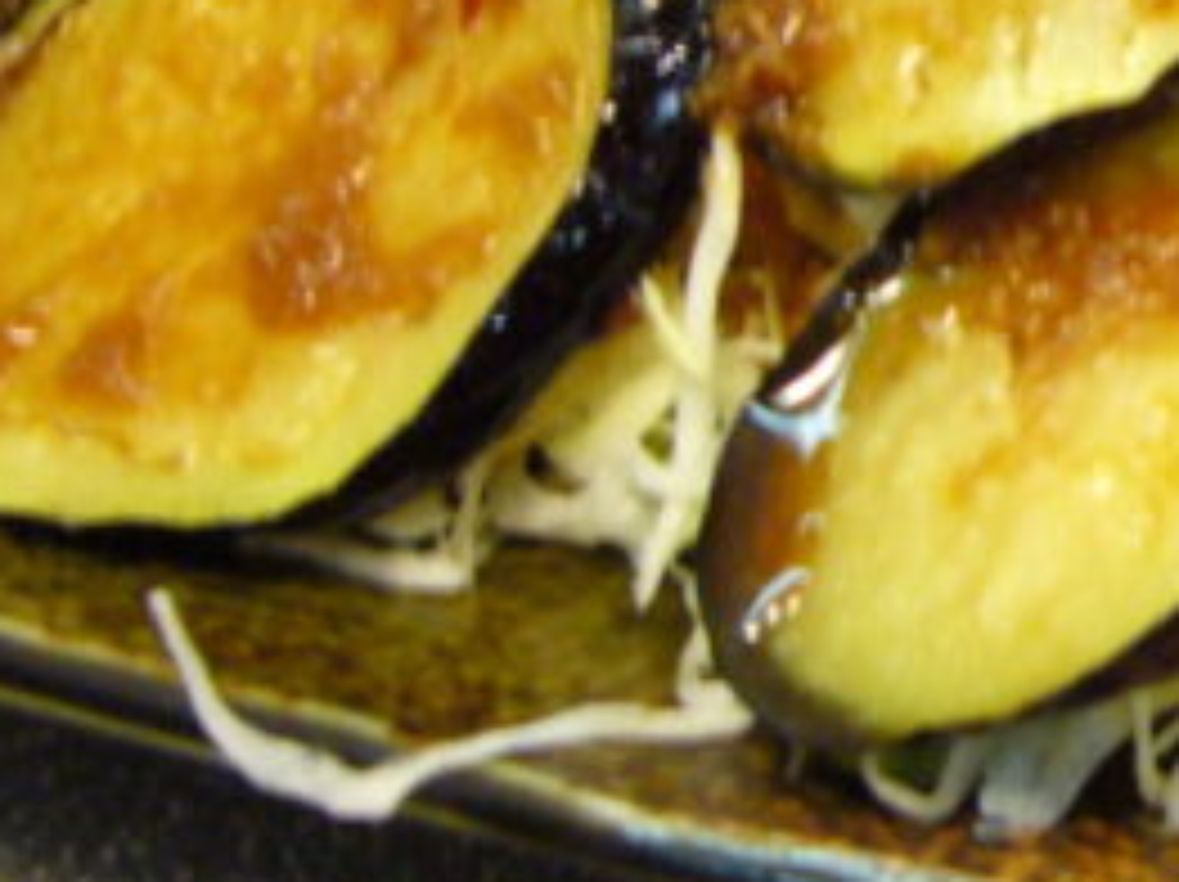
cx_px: 1634
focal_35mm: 137
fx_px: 4662
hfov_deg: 13.7
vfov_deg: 10.8
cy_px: 117
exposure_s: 1/8
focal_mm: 5.8
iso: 200
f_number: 2.8
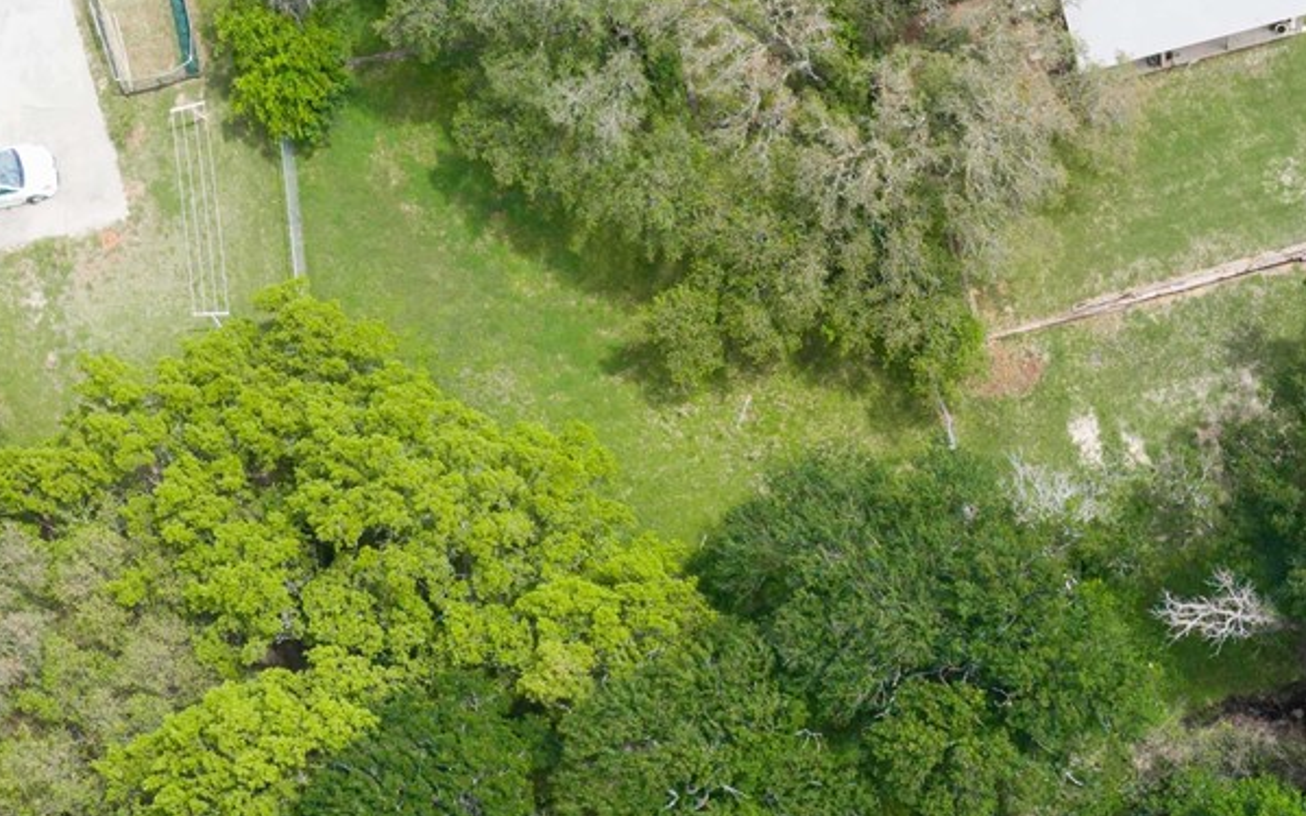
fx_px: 3096
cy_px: 1344
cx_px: 1241
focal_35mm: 87
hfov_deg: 23.0
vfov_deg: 13.8
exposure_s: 1/2500
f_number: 1.8
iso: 150
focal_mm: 8.67
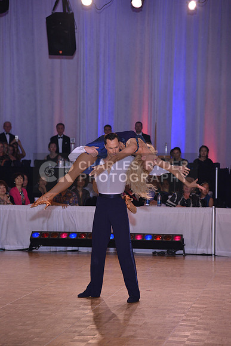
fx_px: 1154
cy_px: 173
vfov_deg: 17.1
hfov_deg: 11.4
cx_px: 116
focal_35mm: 120
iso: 1250
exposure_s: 1/250
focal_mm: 120
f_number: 4.5
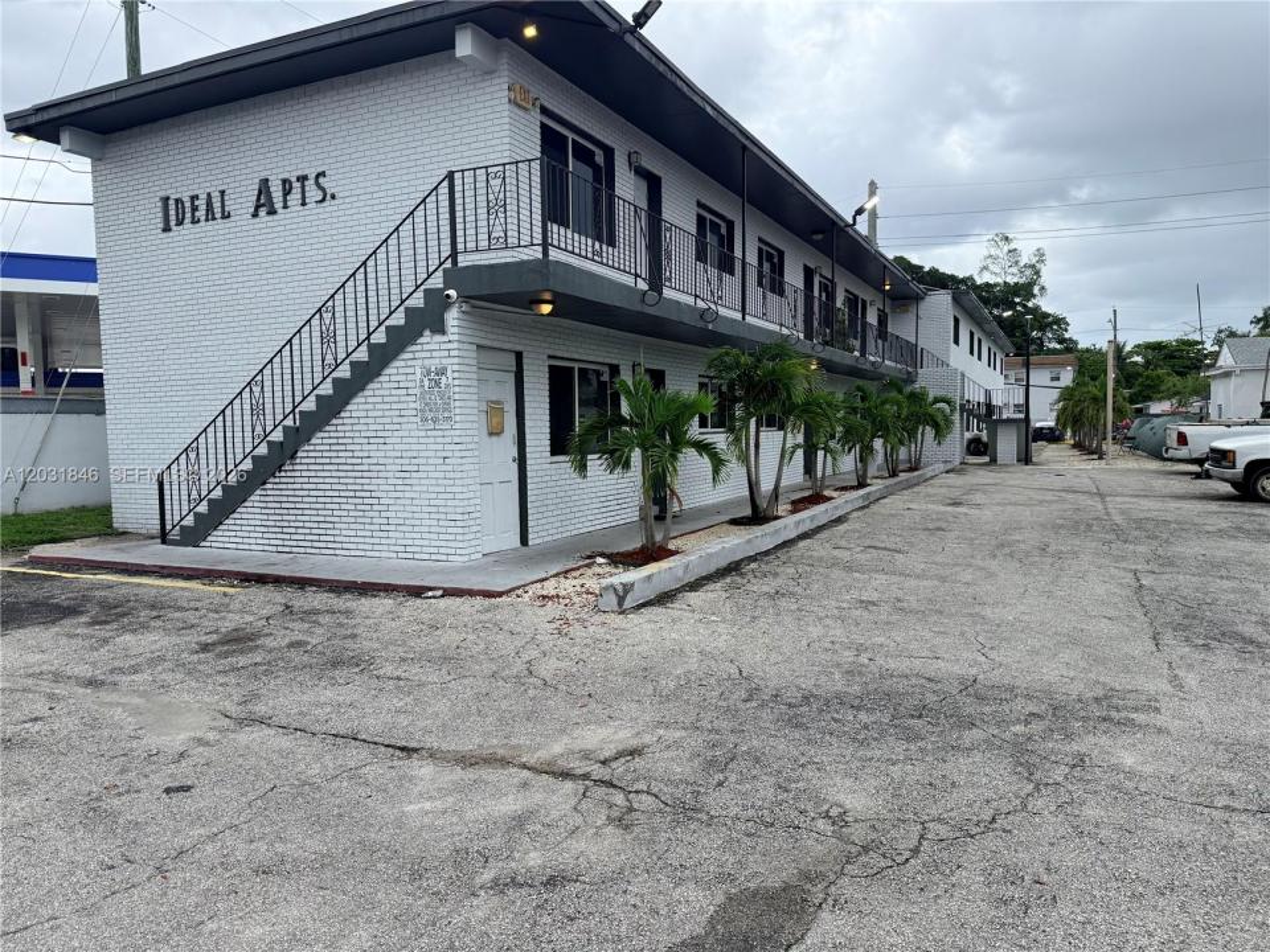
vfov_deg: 56.8
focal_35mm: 24
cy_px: 476
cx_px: 635
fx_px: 881
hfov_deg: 71.6
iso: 100
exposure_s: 1/2611
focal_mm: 6.76
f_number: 1.78
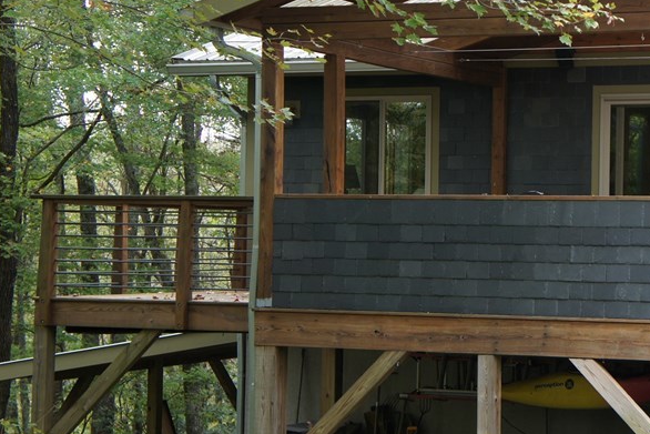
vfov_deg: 13.3
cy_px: 224
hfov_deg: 19.5
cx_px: 559
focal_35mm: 103
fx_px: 1859
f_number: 5
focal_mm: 37
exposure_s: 1/80
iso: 200
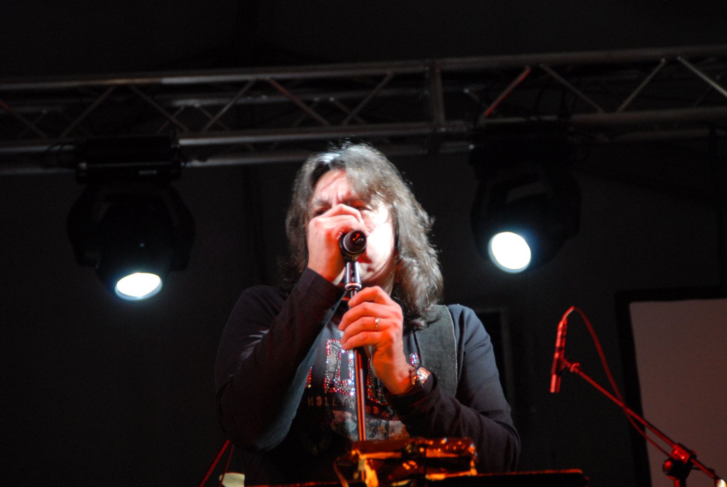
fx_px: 2578
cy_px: 244
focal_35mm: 128
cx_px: 364
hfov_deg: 16.1
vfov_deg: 10.8
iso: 800
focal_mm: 85
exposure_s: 1/25
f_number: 5.6
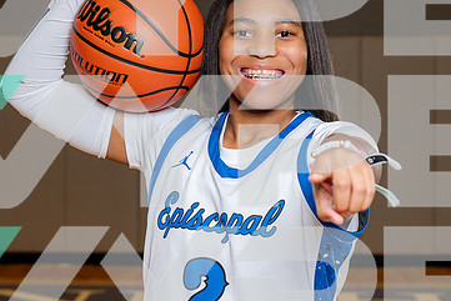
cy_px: 142
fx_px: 1429
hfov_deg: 17.9
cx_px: 214
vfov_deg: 12.0
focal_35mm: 114
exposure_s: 1/250
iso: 640
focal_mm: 70
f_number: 5.6
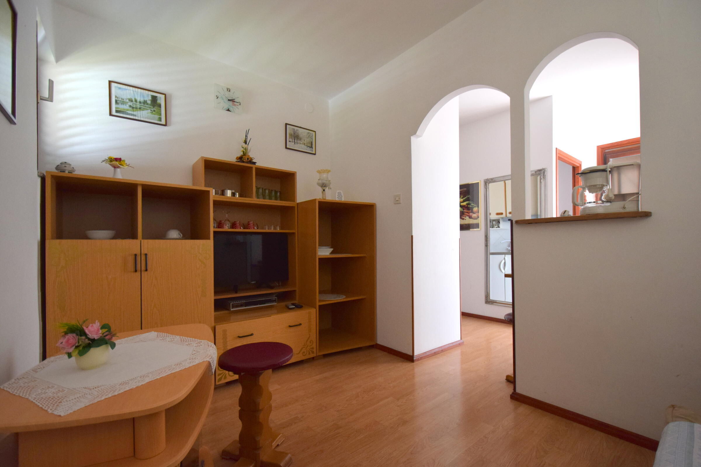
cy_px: 234
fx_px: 292
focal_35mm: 15
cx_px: 350
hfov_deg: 100.4
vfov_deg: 77.3
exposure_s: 1/80
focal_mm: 10
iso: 800
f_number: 3.5
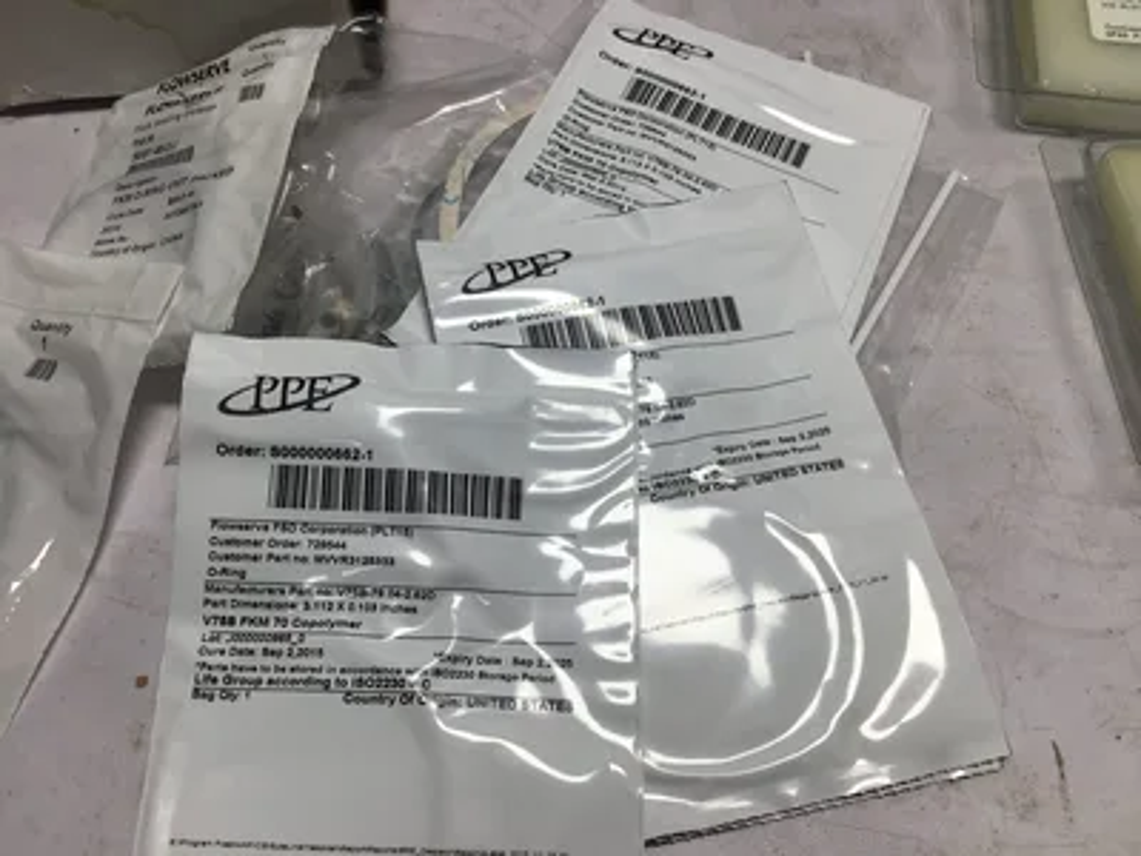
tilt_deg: -62.1
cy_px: 428
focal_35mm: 31
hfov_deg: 58.4
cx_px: 570
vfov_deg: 45.4
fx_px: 1022
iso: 25
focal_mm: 3.3
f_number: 2.4
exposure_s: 1/365
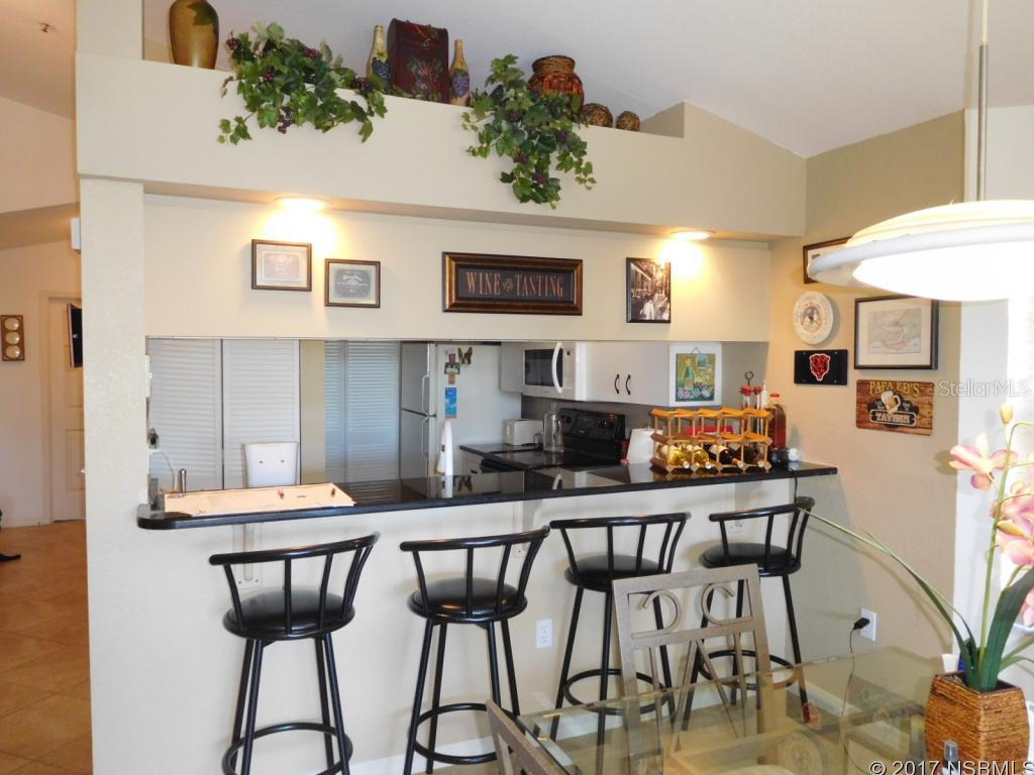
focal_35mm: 25
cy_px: 388
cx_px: 517
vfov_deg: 54.9
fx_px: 747
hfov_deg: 69.4
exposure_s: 1/30
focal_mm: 4.5
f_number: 3.4
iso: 400
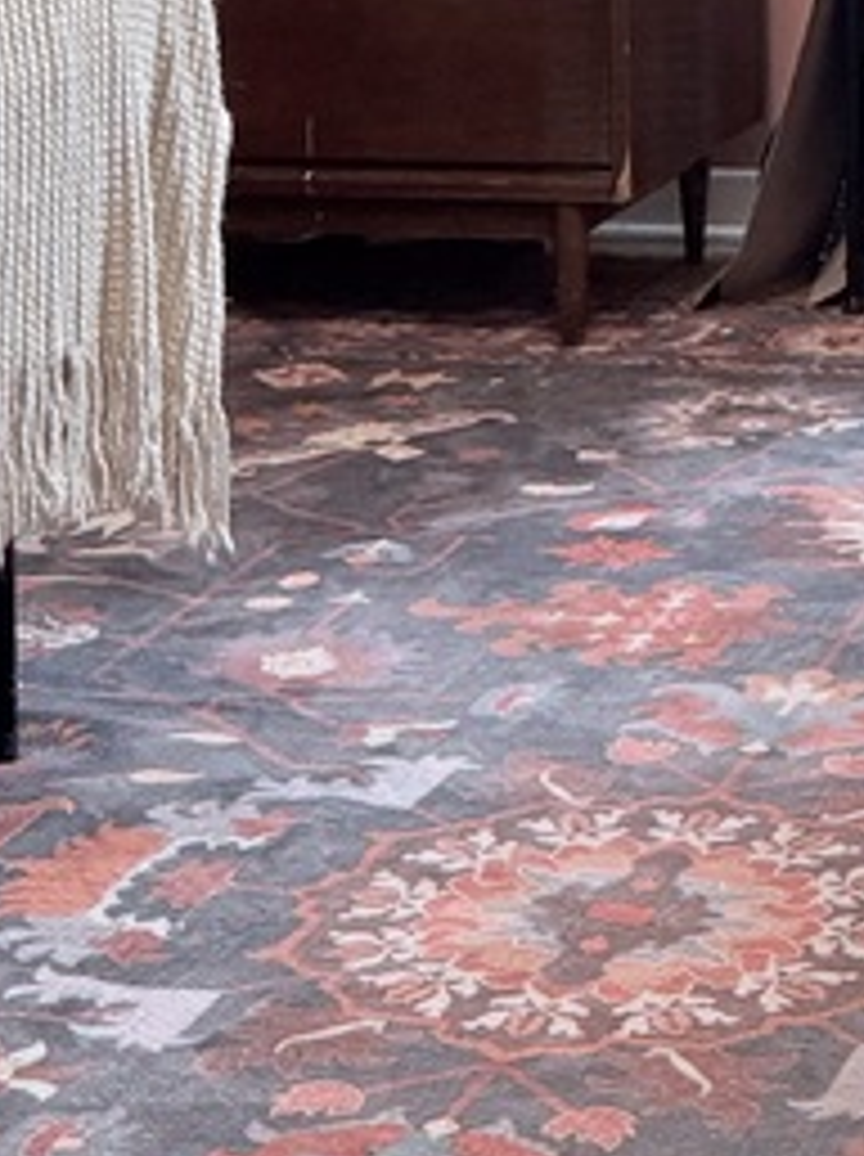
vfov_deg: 17.3
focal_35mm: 101
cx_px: 1107
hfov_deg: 14.1
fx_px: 3370
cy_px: -639
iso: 400
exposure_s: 1/60
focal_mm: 6.76
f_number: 1.78
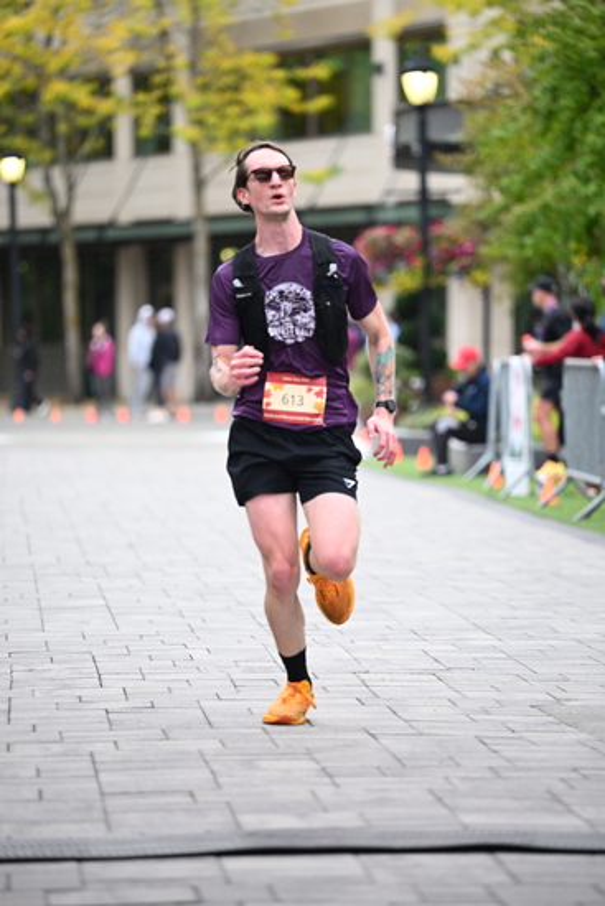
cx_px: 302
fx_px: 4534
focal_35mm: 180
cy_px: 453
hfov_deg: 7.6
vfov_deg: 11.4
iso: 1250
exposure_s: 1/1600
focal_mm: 180
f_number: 2.8
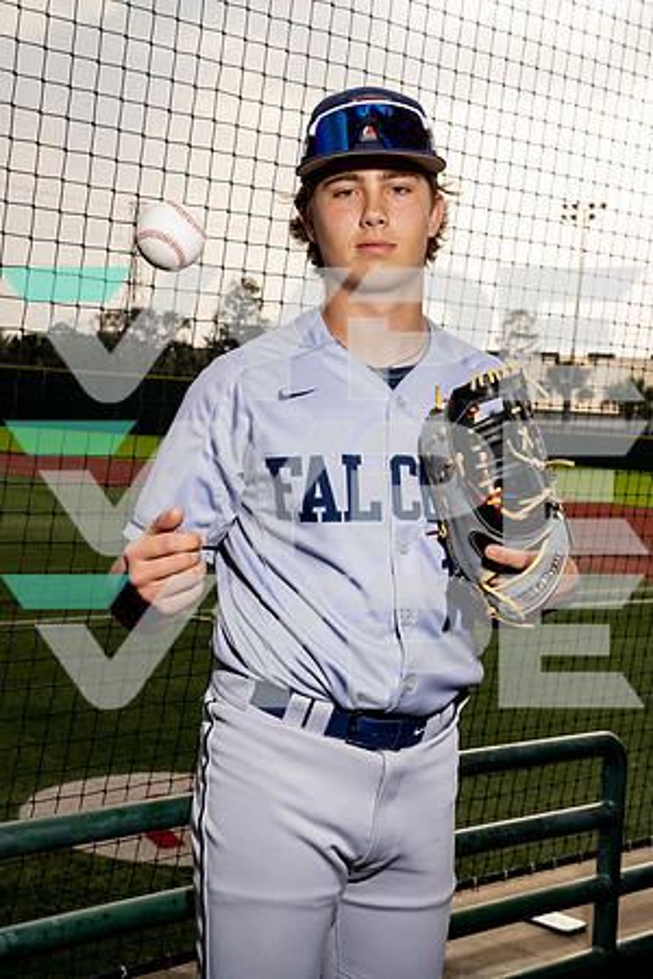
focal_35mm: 60
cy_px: 490
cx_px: 326
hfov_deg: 22.6
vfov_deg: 33.4
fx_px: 1632
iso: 400
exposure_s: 1/250
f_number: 13
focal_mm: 60
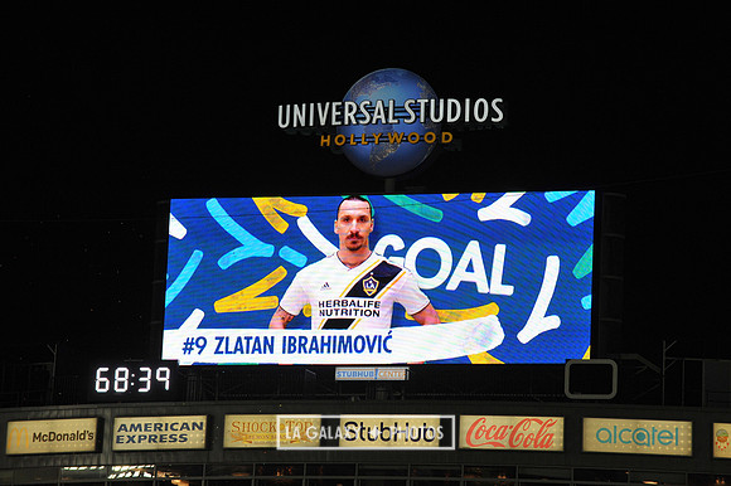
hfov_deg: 11.8
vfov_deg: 7.8
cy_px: 243
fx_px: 3551
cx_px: 366
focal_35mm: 175
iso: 1600
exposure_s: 1/320
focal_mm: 175
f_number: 9
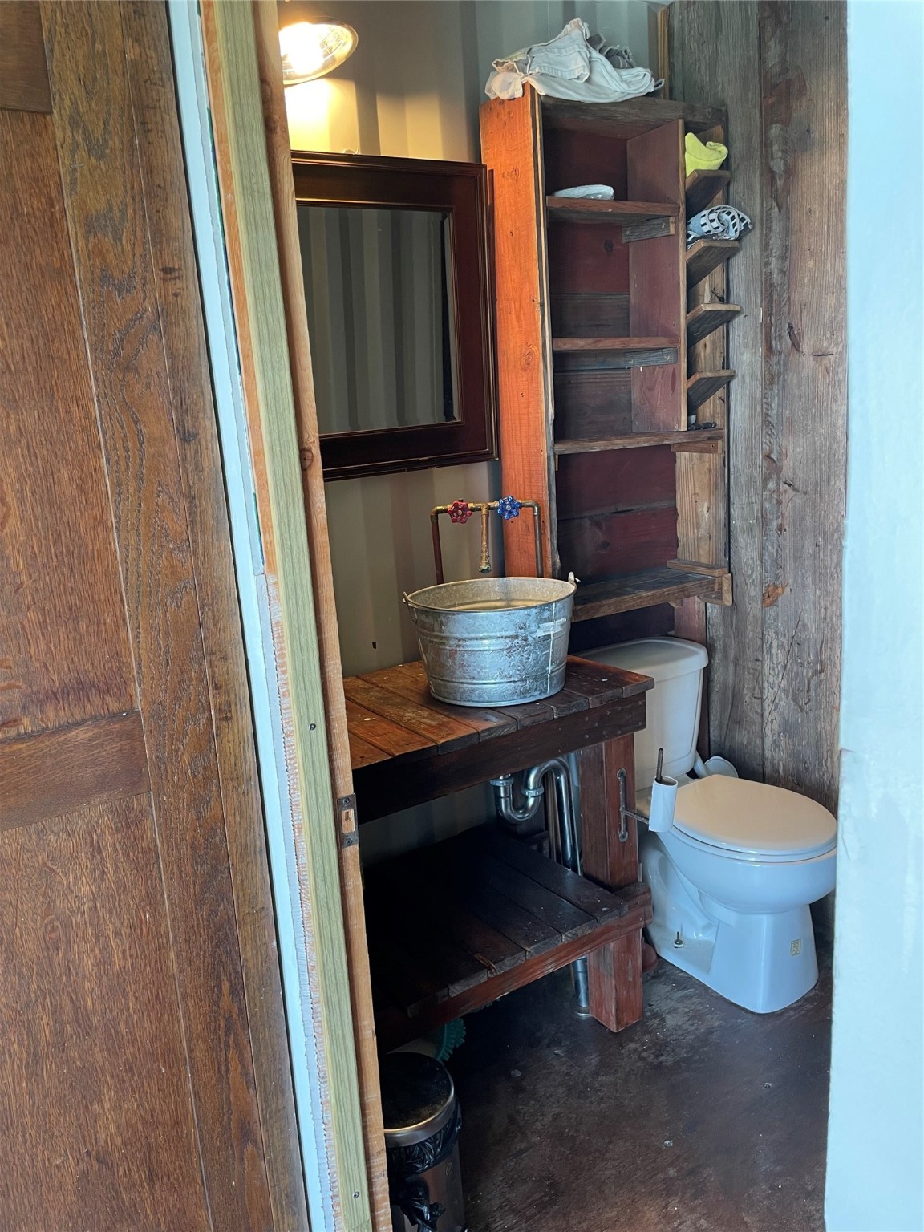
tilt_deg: -11.6
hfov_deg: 53.1
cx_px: 462
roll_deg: +4.1
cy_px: 616
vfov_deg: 67.3
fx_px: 925
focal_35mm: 26
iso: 100
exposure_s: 1/60
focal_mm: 4.2
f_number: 1.6
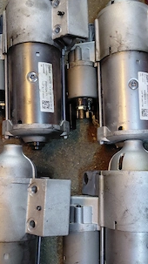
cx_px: 71
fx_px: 252
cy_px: 154
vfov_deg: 55.0
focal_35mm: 36
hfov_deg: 32.8
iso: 320
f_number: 1.8
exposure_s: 1/24
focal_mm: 4.69
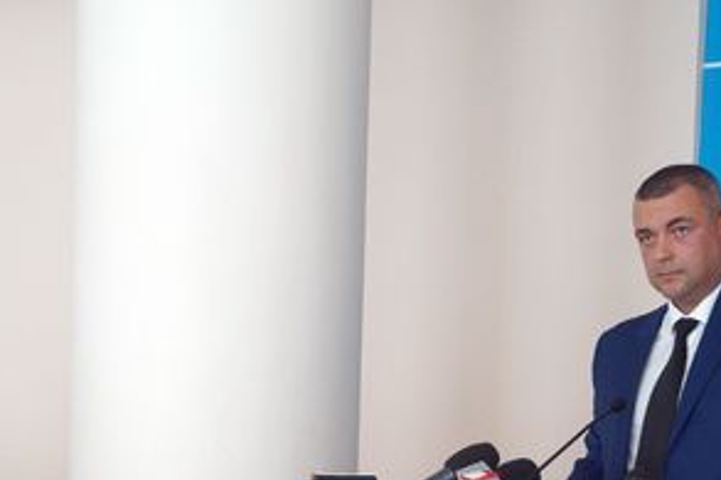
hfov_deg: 23.5
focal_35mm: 86
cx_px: 212
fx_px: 1721
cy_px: 560
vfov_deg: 15.4
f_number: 4
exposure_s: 1/160
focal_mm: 24
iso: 1000
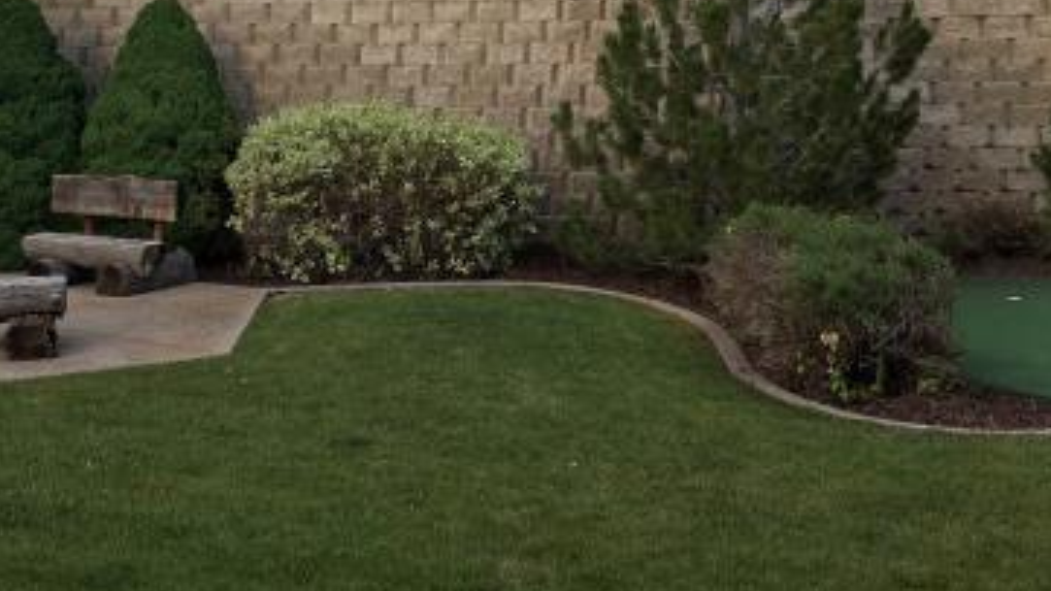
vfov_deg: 20.9
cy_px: 47
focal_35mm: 56
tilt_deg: -0.8
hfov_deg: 36.9
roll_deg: +0.2
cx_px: 364
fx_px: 1561
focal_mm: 4.15
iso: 25
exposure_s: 1/243
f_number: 2.2
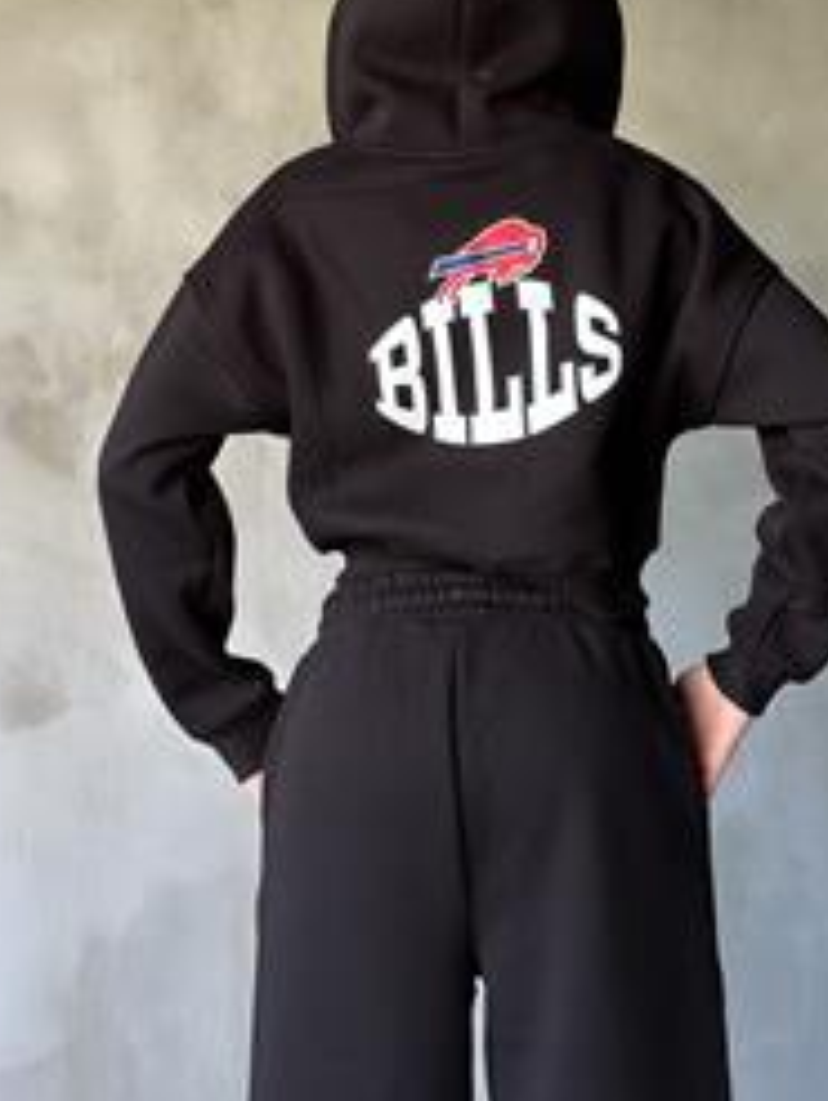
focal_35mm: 83
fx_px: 2643
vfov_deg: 23.2
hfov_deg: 17.8
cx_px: 501
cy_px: 206
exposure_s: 1/60
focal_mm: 6.86
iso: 250
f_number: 1.78
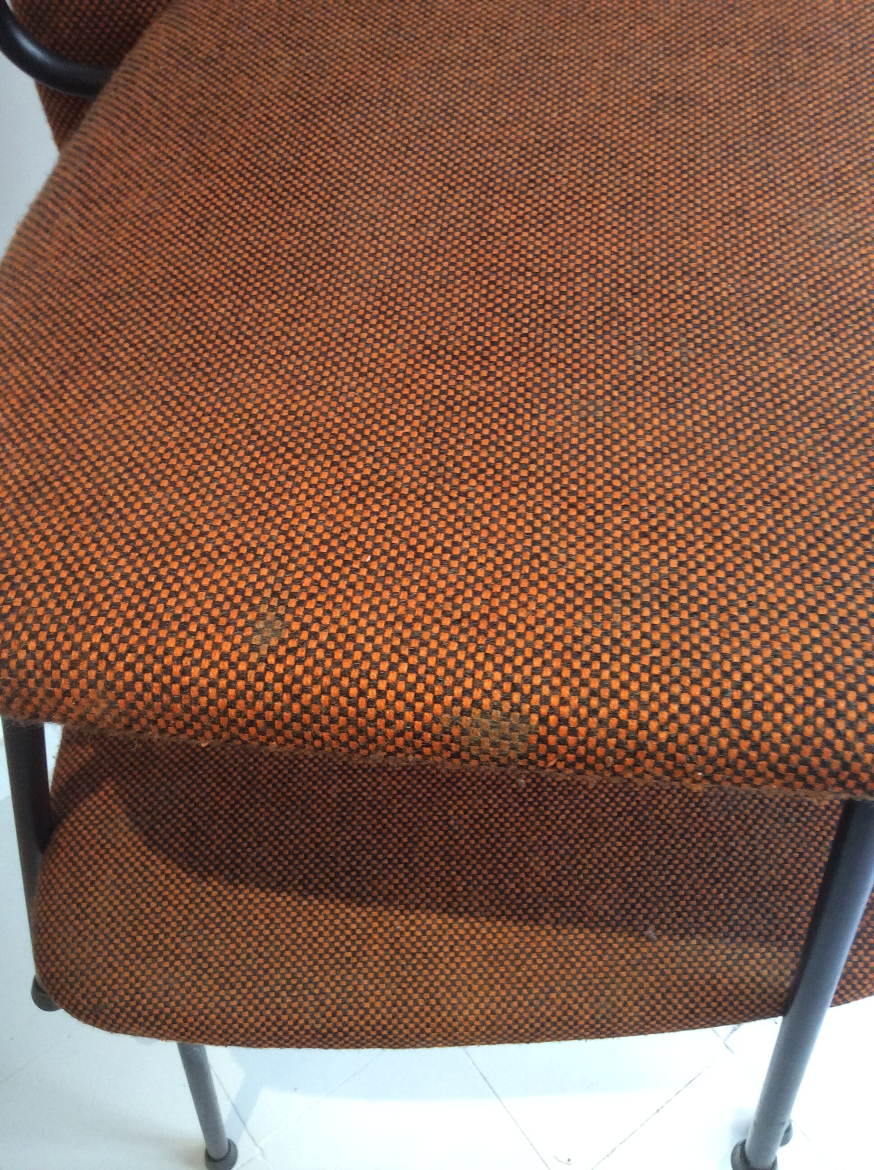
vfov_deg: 56.9
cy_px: 585
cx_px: 437
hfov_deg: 44.1
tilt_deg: -54.5
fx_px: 1080
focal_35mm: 32
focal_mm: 3.3
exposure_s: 1/25
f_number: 2.4
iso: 100
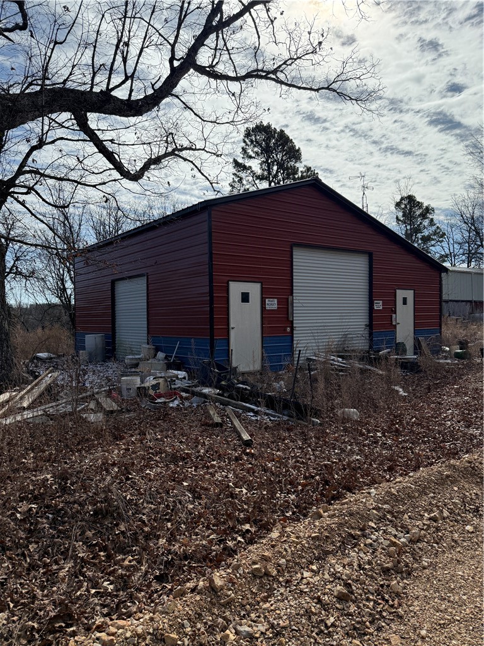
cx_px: 242
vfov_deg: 71.6
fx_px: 447
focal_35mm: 24
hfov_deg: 56.8
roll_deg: -0.7
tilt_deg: -0.3
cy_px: 323
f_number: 1.78
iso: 100
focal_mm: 6.76
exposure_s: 1/14286
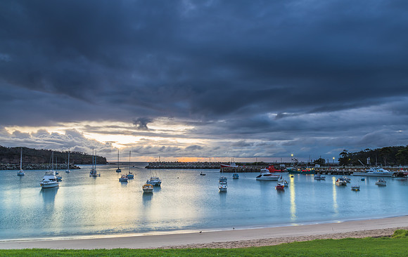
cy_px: 147
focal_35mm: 31
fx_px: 346
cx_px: 218
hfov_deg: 61.0
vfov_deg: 40.8
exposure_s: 1.6
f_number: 8
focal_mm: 28
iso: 100
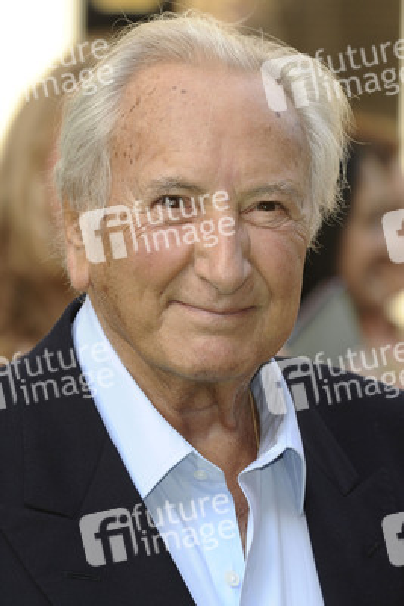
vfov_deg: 7.8
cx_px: 202
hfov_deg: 5.2
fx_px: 4415
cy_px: 303
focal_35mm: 262
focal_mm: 175
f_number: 5.6
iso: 320
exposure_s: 1/250
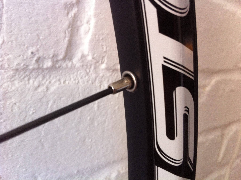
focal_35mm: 35
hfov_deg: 52.7
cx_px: 120
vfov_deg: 40.6
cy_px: 90
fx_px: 243
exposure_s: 1/15
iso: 100
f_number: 2.8
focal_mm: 3.85
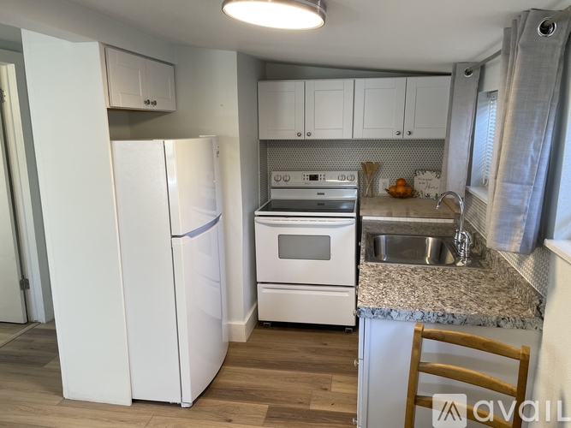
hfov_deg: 67.3
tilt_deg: -11.9
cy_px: 214
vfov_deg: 53.0
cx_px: 286
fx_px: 429
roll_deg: +1.1
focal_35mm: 26
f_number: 1.6
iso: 64
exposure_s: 1/60
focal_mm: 4.2
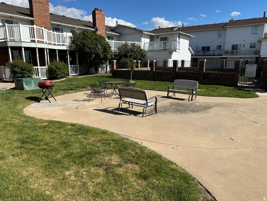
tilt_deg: -11.3
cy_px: 100
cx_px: 134
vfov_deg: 56.8
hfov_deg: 71.6
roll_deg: +0.5
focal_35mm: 24
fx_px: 185
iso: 80
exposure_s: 1/5848
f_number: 1.78
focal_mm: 6.86
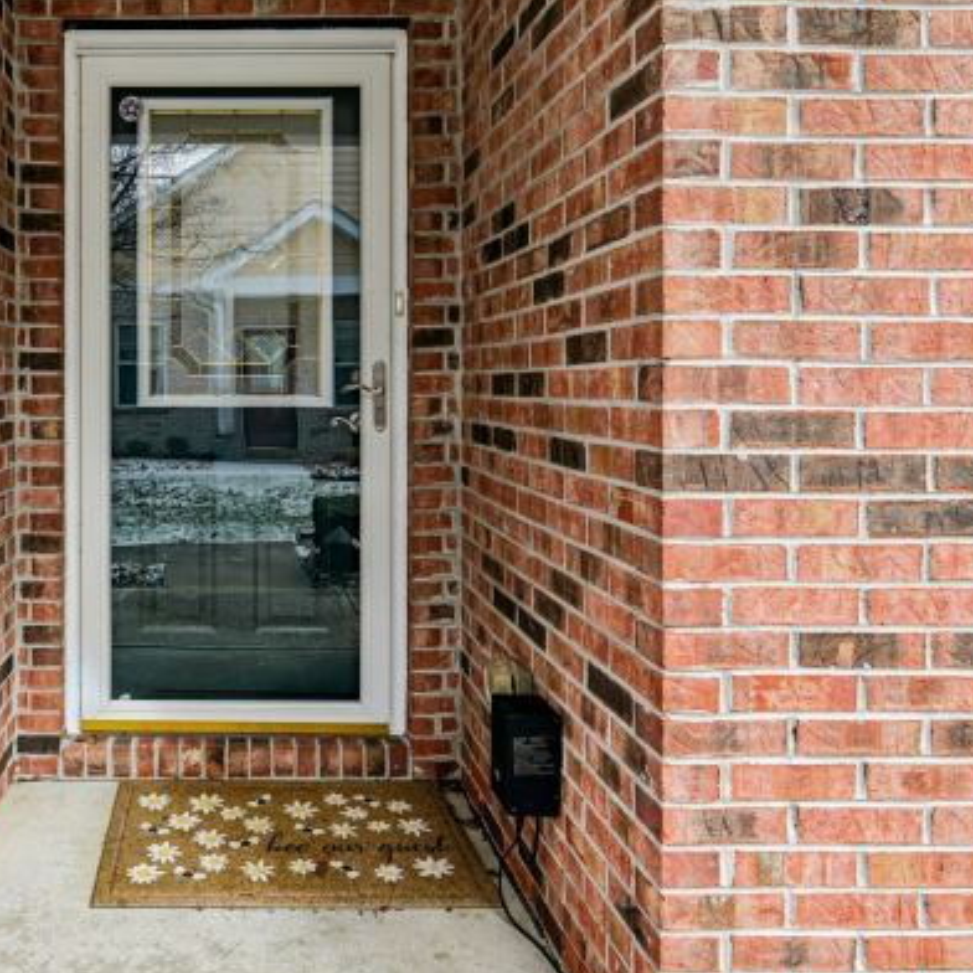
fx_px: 827
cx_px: 233
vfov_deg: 60.5
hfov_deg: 57.6
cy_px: 392
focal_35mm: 26
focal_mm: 16
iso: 100
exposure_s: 1/80
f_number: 8
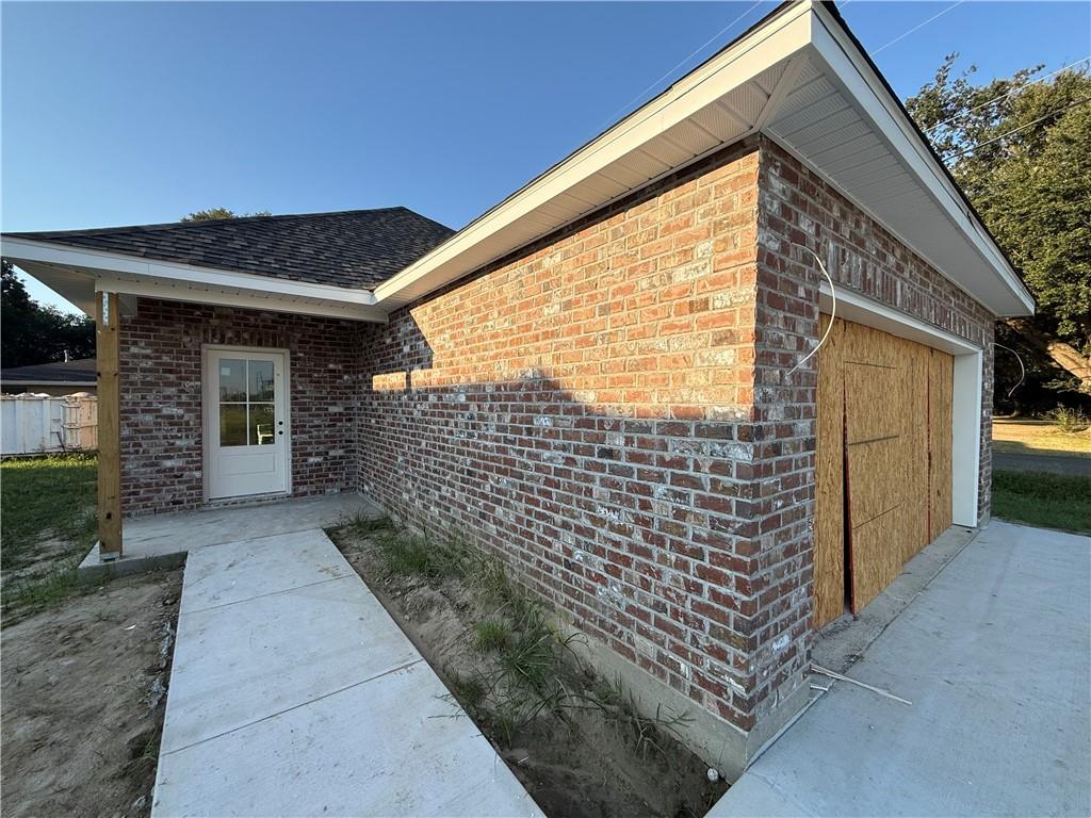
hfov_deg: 102.1
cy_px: 409
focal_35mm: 14
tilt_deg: -0.5
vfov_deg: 85.7
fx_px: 441
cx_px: 546
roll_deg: -0.3
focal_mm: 2.22
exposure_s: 1/985
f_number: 2.2
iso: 50
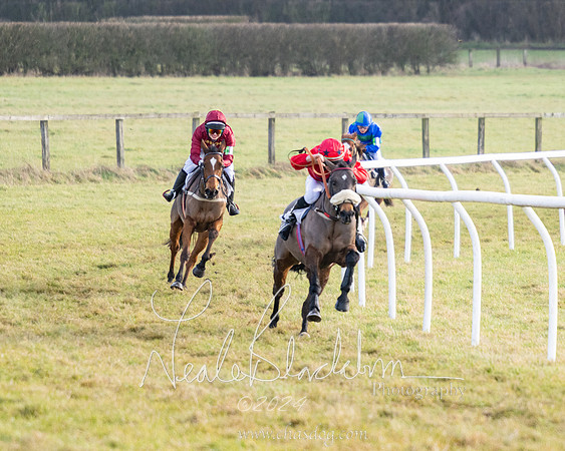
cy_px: 206
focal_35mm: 335
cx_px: 380
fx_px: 5606
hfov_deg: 5.8
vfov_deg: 4.6
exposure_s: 1/2000
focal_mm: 210
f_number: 4
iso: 800
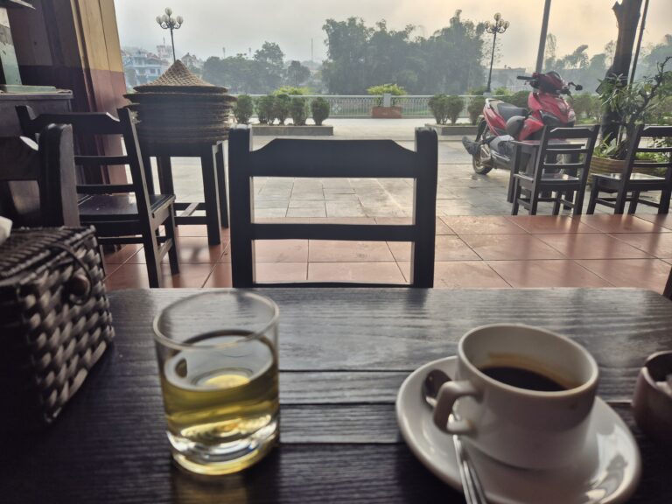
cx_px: 336
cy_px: 252
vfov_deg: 58.9
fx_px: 446
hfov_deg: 73.9
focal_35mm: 23
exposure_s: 1/698
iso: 25
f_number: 1.8
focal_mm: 5.4
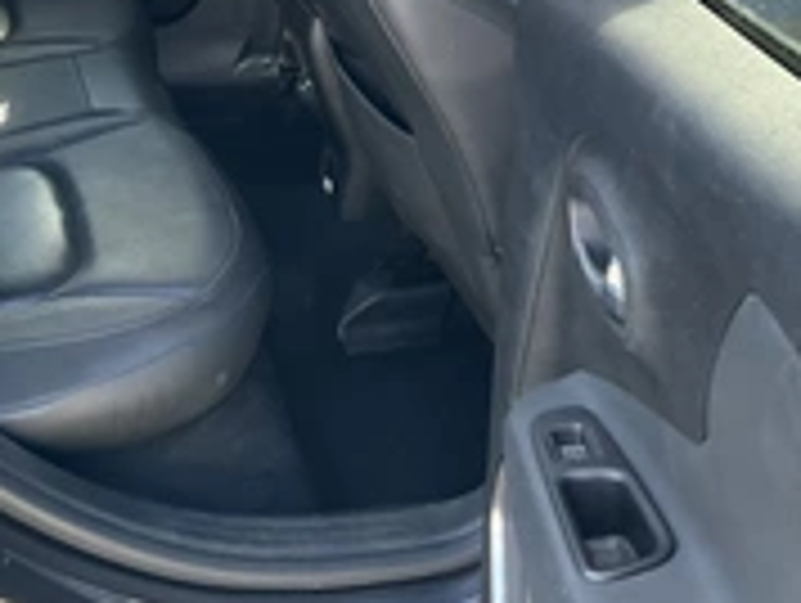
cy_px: 104
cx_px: 207
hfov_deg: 29.3
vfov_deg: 22.3
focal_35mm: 65
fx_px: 1506
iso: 64
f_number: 1.8
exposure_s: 1/109
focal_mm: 3
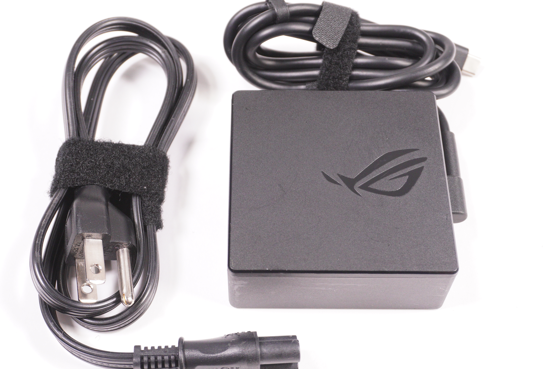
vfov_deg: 26.1
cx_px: 250
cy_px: 176
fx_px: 795
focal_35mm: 52
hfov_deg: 38.5
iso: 1250
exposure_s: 1/250
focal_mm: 29
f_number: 5.6
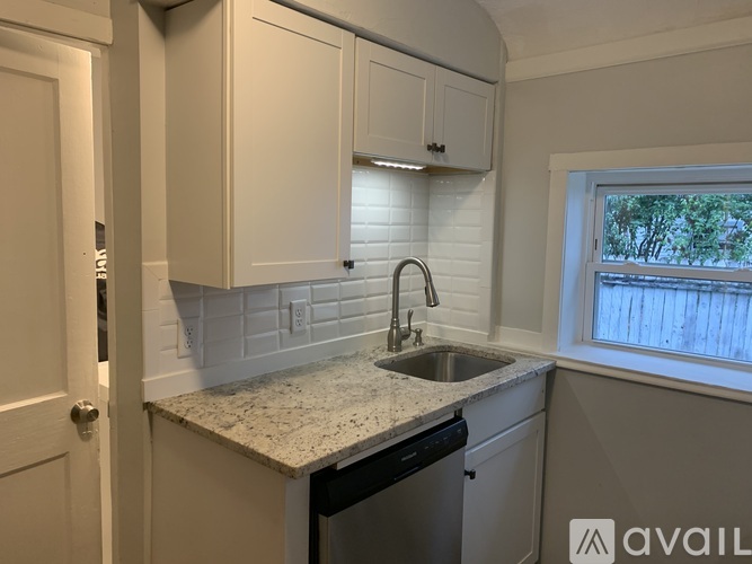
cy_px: 282
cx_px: 376
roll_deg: -1.8
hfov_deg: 67.3
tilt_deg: -6.7
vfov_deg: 53.0
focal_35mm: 26
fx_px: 565
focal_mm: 4.25
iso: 160
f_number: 1.8
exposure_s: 1/60
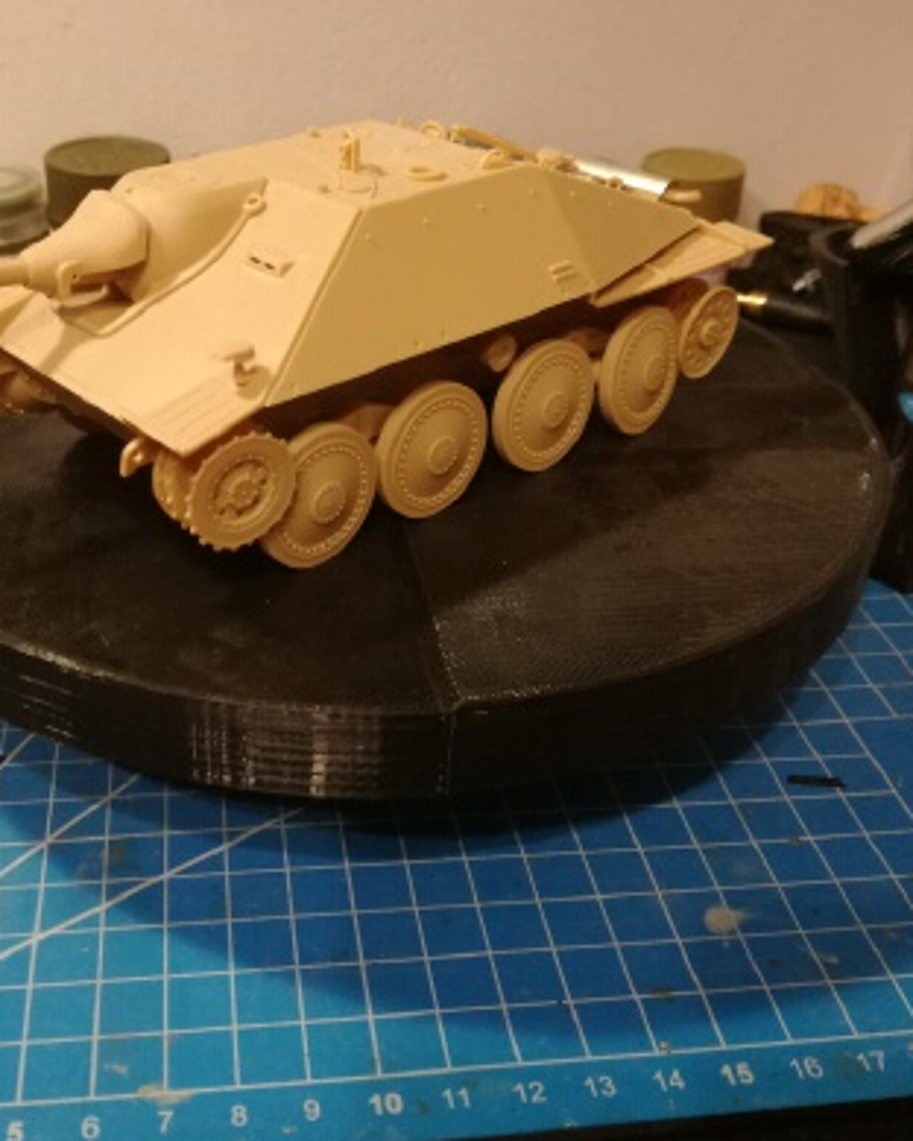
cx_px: 306
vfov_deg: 50.3
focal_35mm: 36
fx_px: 1216
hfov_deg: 40.7
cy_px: 573
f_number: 2
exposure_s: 1/33.3
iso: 250
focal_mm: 3.79
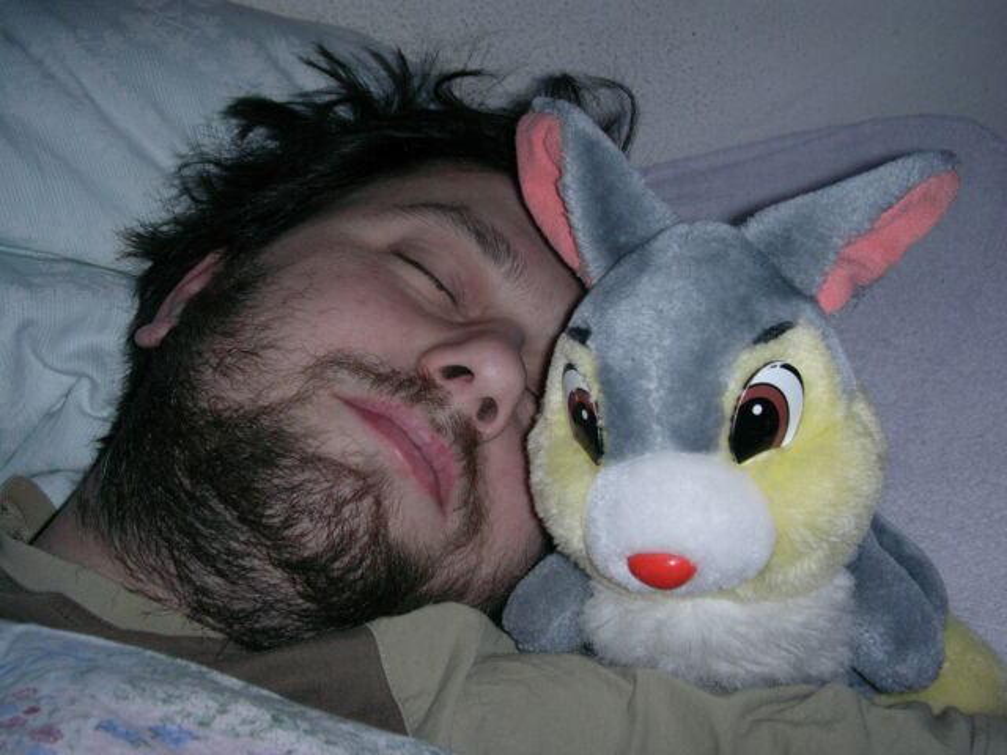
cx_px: 504
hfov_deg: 42.1
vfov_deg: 32.2
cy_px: 378
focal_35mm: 45
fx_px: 1309
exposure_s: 1/64
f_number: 2.9
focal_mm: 6.7
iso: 70
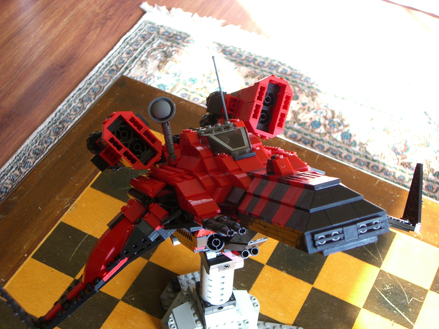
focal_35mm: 67
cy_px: 166
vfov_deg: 21.9
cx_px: 218
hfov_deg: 29.0
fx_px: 850
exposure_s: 1/25
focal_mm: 10.7
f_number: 3.6
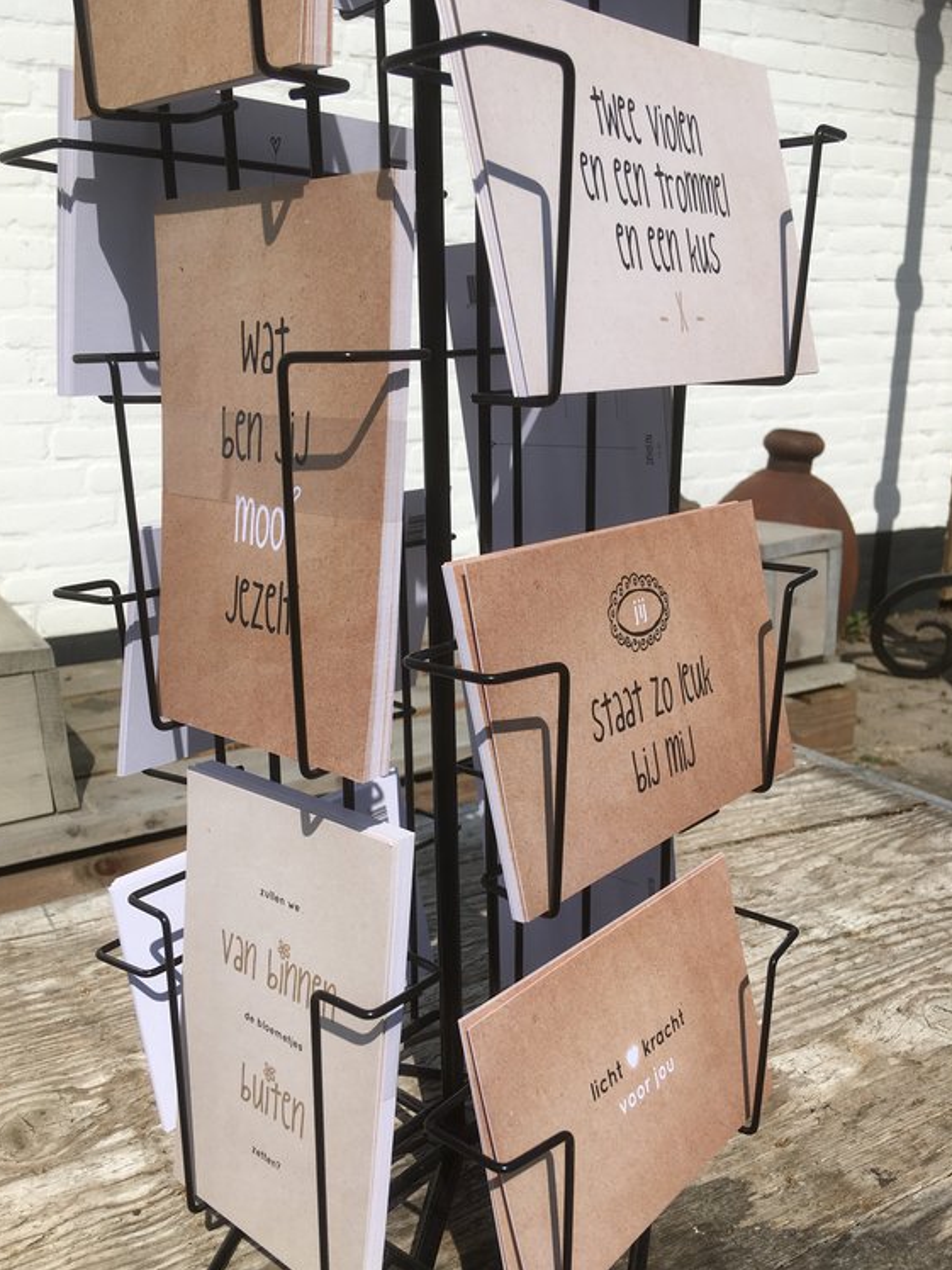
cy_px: 676
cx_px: 446
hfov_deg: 45.4
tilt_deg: -15.5
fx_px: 1137
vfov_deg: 58.3
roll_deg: +1.8
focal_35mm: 31
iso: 25
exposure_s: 1/3497
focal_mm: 4.15
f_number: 2.2
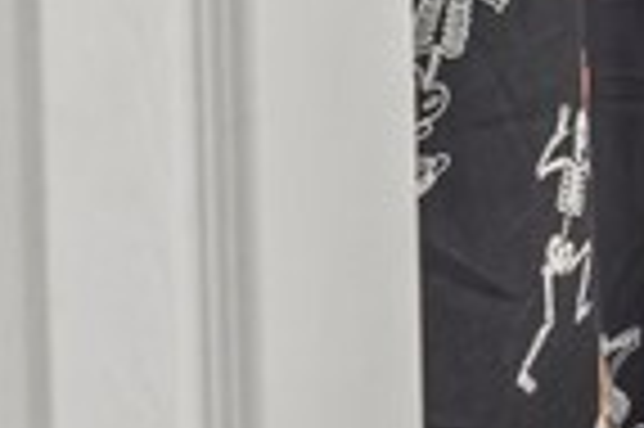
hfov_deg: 13.9
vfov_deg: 11.2
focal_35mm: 106
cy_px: -538
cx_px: 1531
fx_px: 1894
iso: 200
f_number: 5.6
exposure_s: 1/20
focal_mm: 14
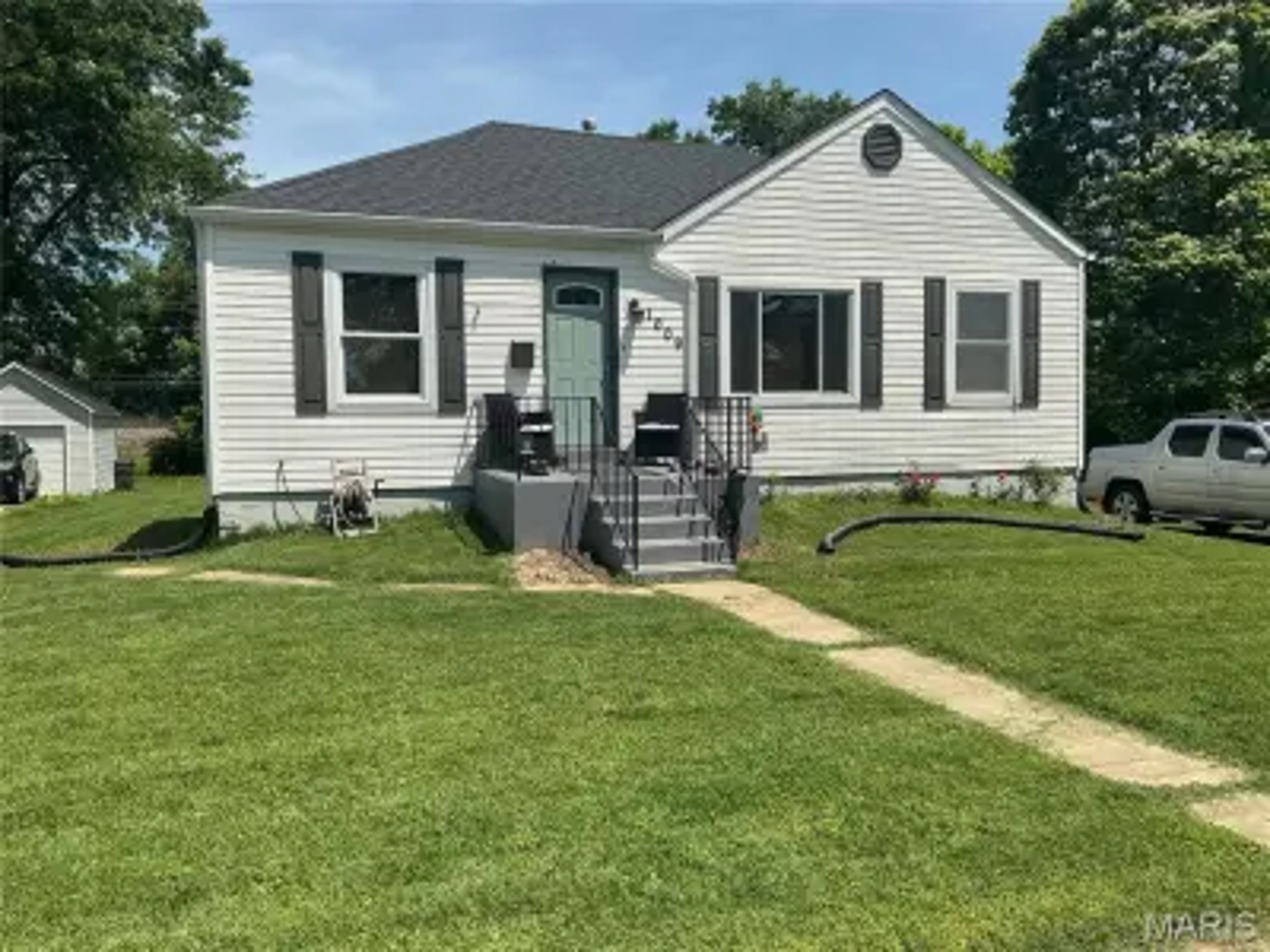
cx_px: 635
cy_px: 476
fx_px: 1064
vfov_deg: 48.2
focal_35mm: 29
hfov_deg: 61.7
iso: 25
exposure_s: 1/2141
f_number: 1.8
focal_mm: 3
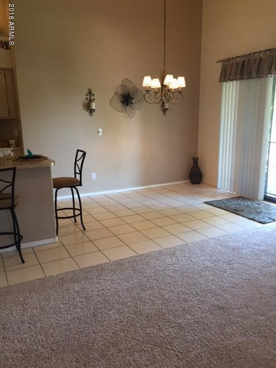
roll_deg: +0.3
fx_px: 308
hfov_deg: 48.2
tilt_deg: -9.6
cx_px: 138
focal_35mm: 29
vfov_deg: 61.7
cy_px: 184
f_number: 2.2
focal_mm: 4.15
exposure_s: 1/30
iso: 100
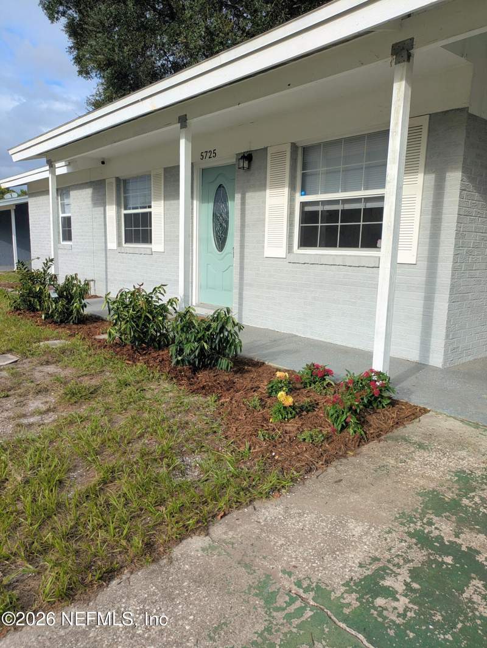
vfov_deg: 69.4
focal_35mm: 25
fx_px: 468
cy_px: 324
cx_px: 244
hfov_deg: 54.9
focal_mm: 5.43
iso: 46
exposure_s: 1/1776
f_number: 1.89
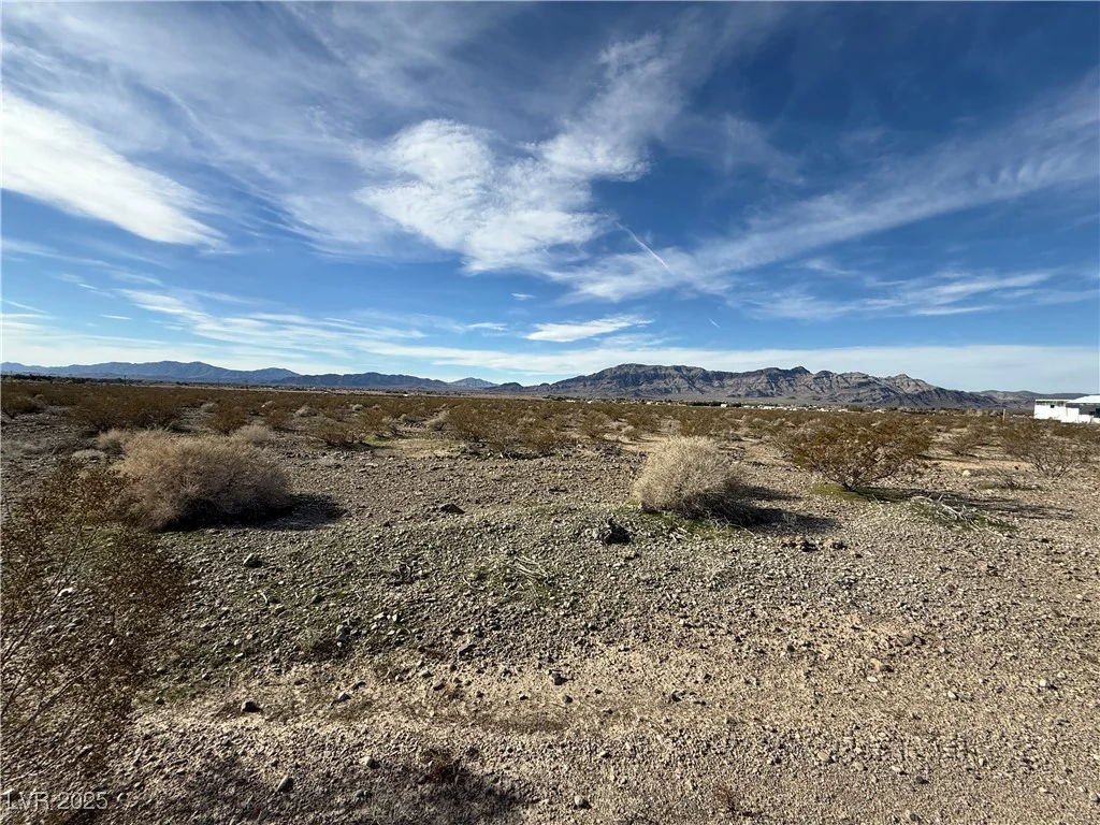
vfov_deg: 85.7
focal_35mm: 14
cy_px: 412
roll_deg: -2.1
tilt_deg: -1.9
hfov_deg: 102.1
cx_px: 550
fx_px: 445
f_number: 2.2
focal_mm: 2.22
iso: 50
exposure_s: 1/2841
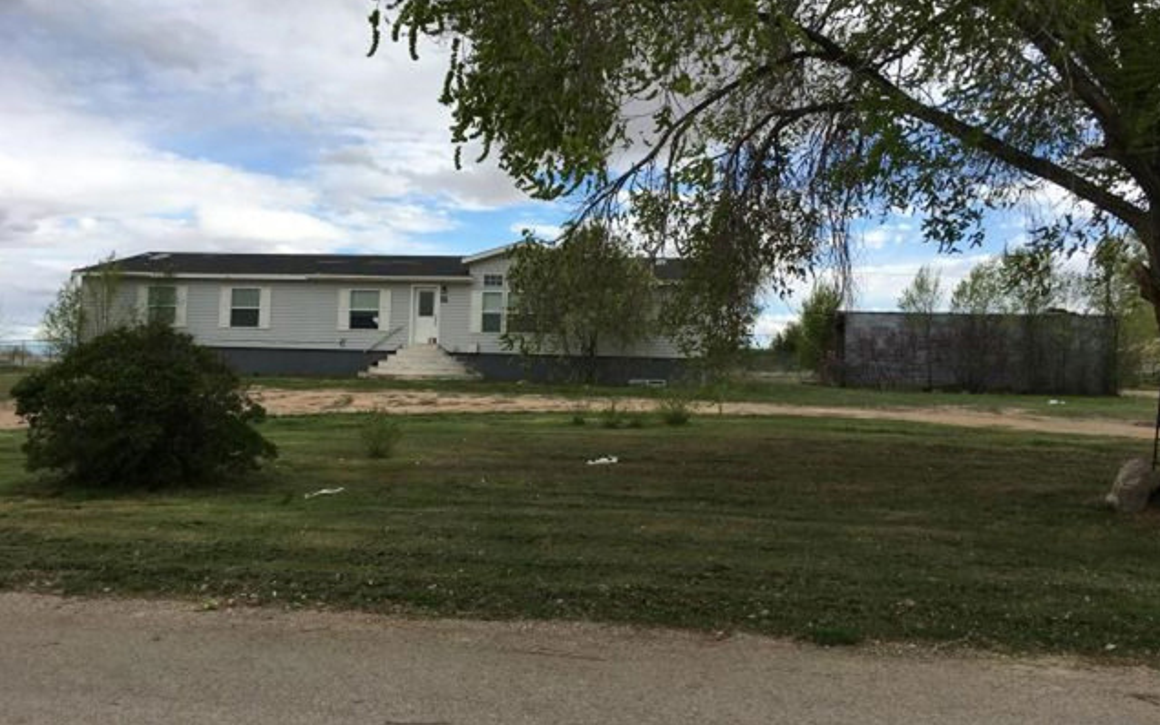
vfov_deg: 40.5
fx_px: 980
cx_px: 583
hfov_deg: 61.2
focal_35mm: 31
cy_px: 307
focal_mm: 4.15
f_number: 2.2
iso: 25
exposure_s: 1/884
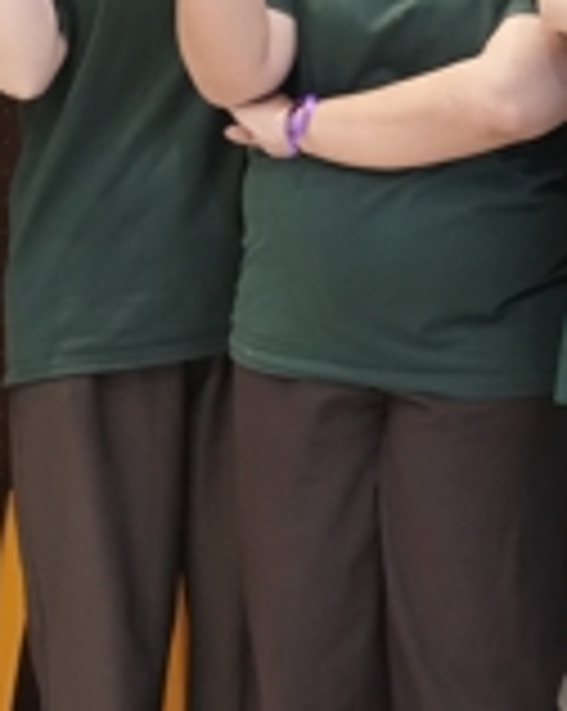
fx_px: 5927
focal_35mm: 282
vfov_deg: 6.8
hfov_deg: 5.5
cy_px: -218
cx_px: 652
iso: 5000
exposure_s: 1/160
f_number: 2.8
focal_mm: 73
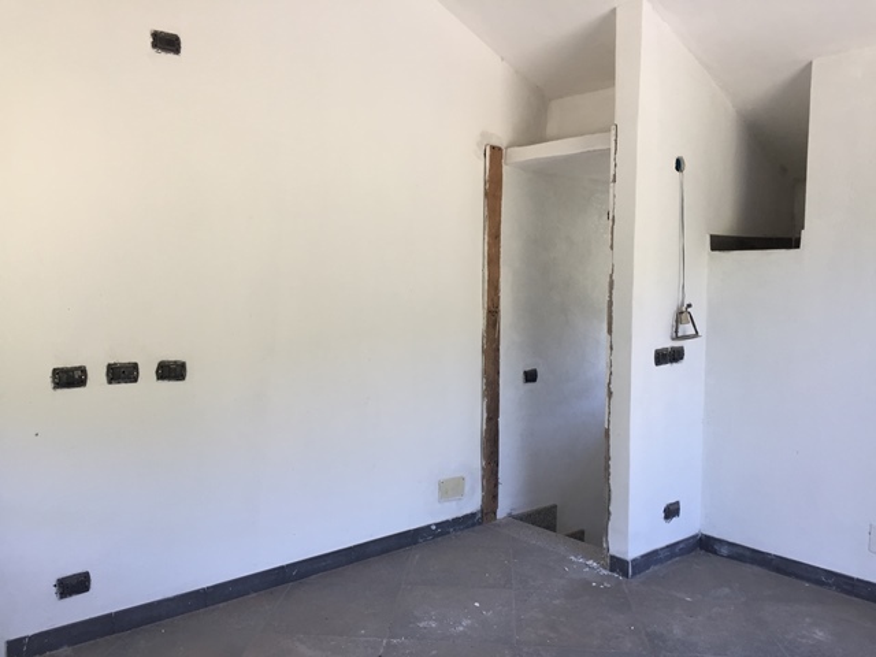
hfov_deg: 61.7
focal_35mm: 29
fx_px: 734
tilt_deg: -3.9
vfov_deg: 48.2
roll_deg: -0.8
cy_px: 328
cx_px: 438
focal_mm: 4.15
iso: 50
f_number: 2.2
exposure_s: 1/100
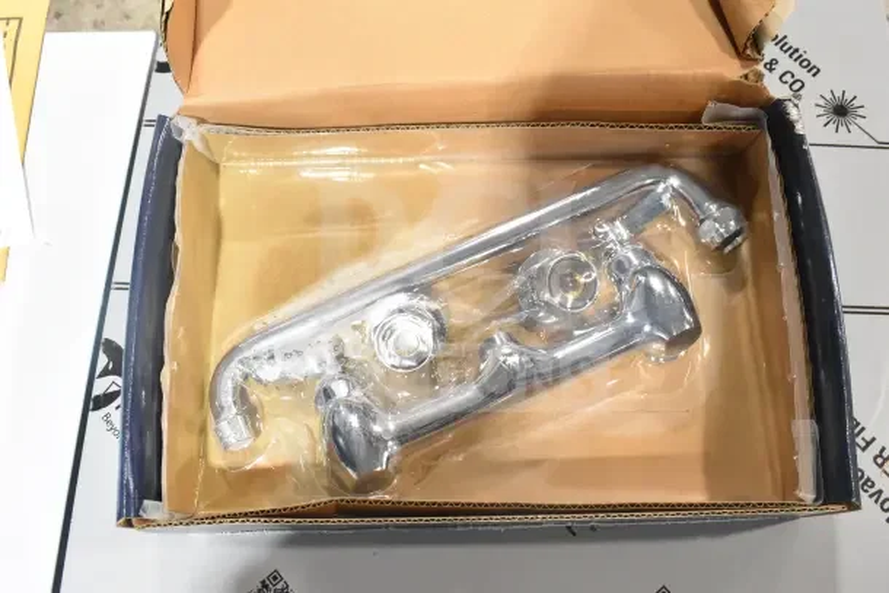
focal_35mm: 32
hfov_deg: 59.5
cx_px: 444
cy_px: 296
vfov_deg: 41.7
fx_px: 778
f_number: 7.1
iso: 6400
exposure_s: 1/200
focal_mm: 21
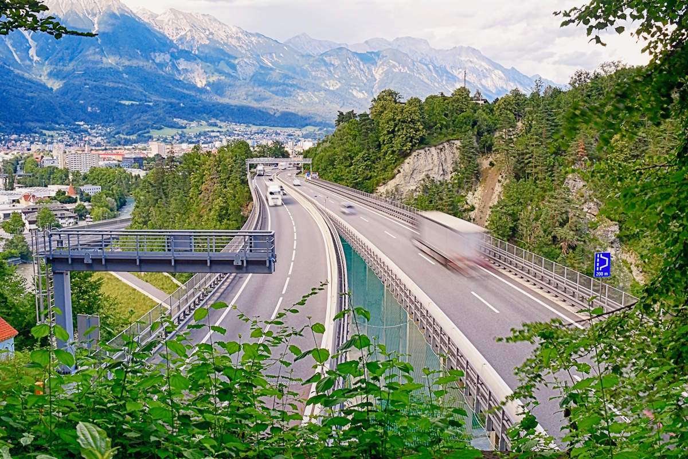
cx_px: 344
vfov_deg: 53.1
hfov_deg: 73.7
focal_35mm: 24
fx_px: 459
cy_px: 230
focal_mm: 16
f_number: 22
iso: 100
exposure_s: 1/3.33
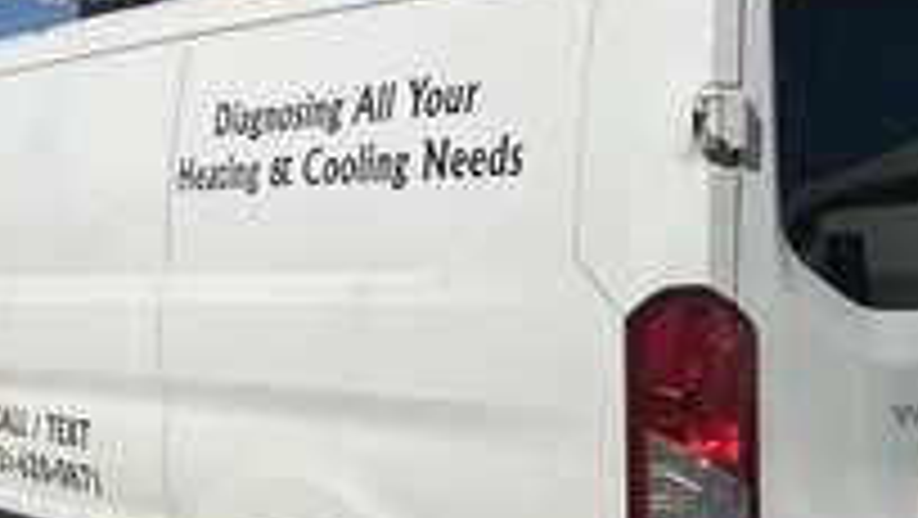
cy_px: 396
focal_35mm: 62
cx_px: 486
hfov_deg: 33.8
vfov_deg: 19.3
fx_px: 1510
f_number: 1.8
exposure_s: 1/5814
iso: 25
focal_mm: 3
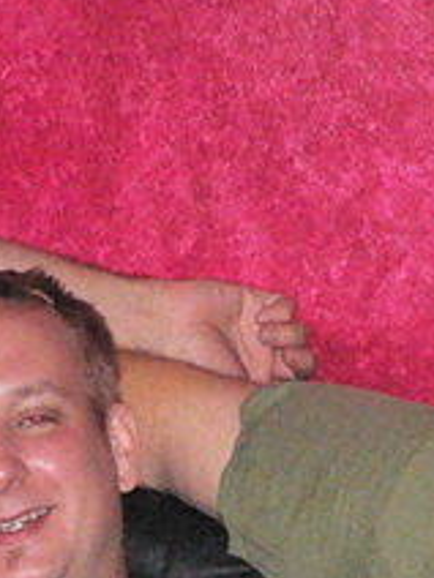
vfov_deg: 7.9
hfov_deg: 5.9
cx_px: -240
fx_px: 4146
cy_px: 733
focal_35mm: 248
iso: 400
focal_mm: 6.8
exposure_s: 1/60
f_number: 3.1
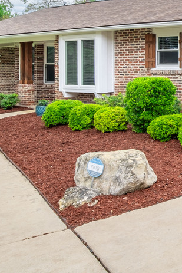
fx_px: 371
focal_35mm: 49
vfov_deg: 39.6
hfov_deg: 21.3
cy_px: 80
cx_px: 300
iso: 125
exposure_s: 1/125
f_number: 7.1
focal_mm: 9
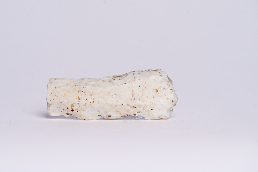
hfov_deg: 17.6
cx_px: 117
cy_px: 79
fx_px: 831
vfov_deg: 11.8
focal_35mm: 116
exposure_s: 1/60
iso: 250
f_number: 6.3
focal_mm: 105
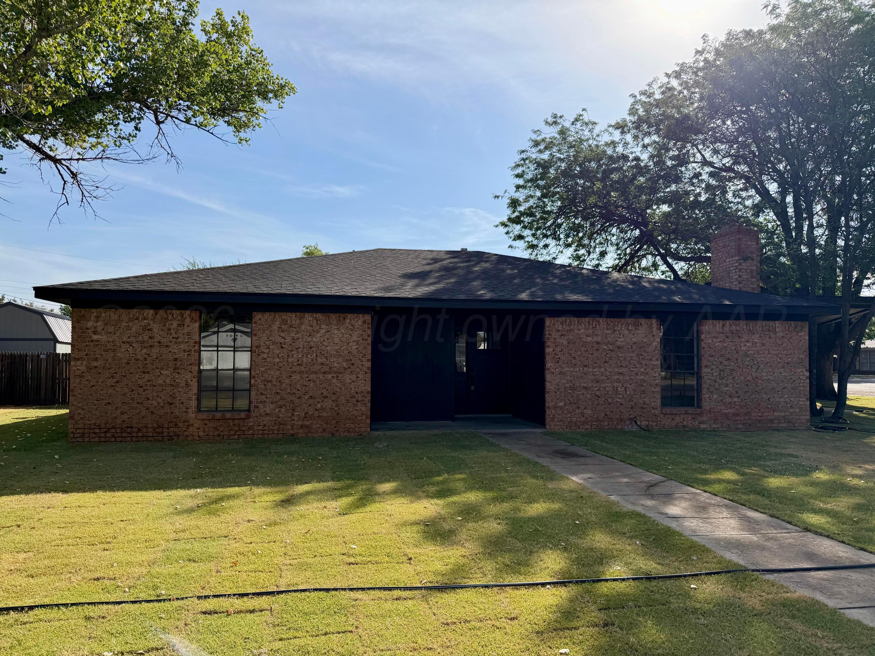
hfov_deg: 71.6
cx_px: 438
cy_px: 328
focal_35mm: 24
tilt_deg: +2.3
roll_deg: -0.1
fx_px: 607
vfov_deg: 56.8
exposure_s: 1/7353
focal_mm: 6.76
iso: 100
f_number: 1.78
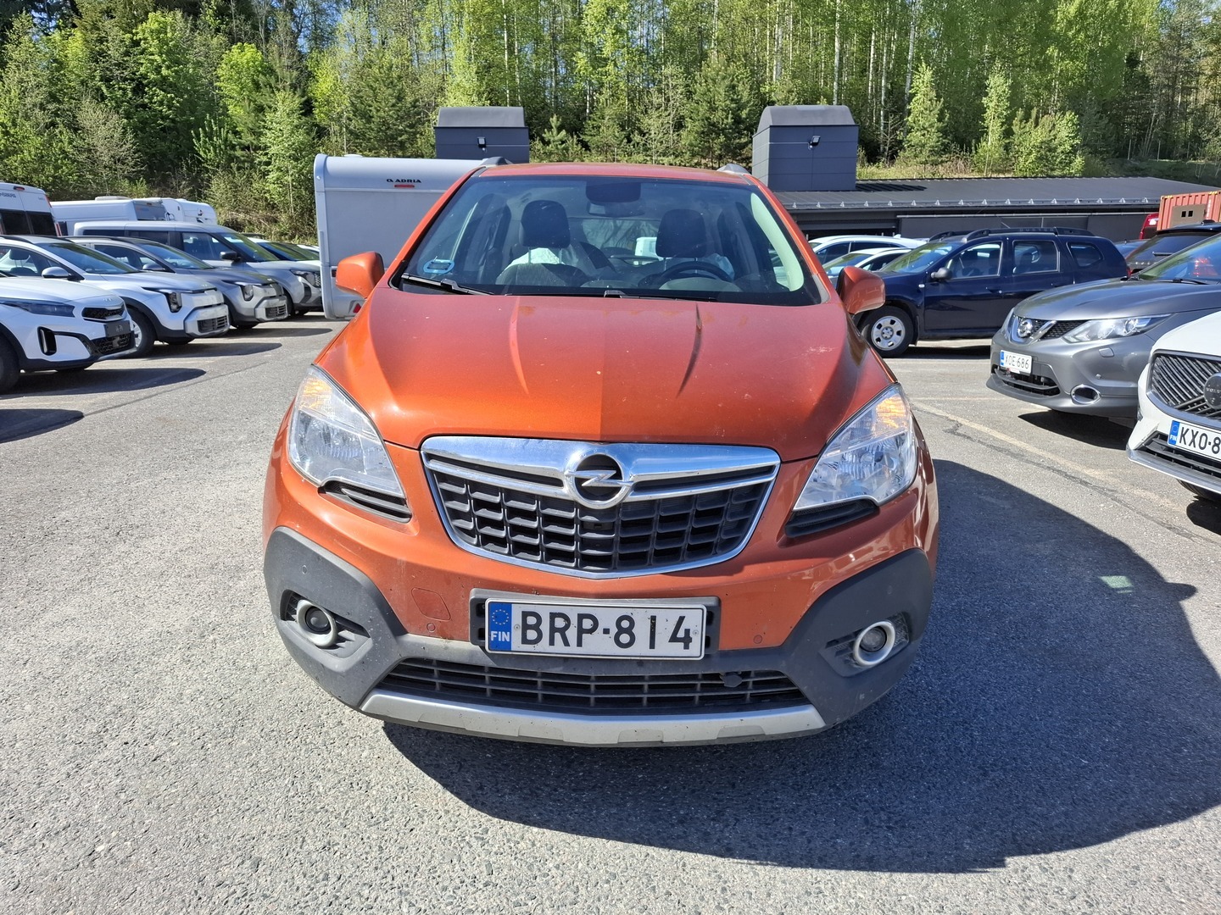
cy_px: 458
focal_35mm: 23
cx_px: 610
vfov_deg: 58.9
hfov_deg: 73.9
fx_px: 811
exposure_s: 1/1277
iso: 50
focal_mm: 5.54
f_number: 1.8
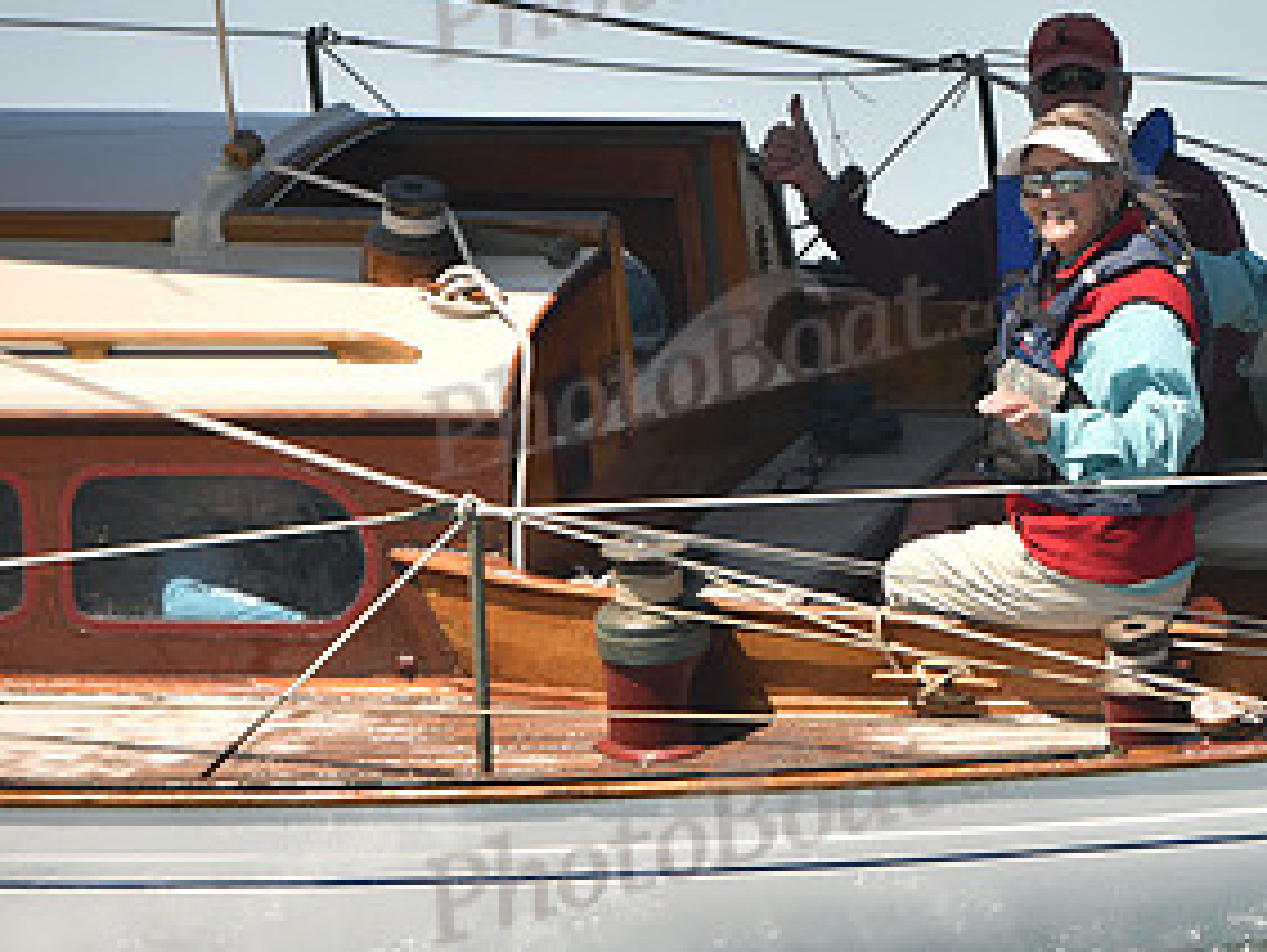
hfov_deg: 6.2
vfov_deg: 4.7
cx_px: 1294
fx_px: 11576
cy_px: 532
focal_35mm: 316
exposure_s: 1/800
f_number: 5
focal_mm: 160
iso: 250
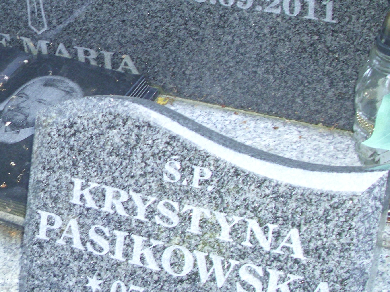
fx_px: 823
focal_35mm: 73
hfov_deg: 26.3
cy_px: 100
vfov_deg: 20.1
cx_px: 96
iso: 200
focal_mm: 6.2
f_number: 3
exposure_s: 1/60
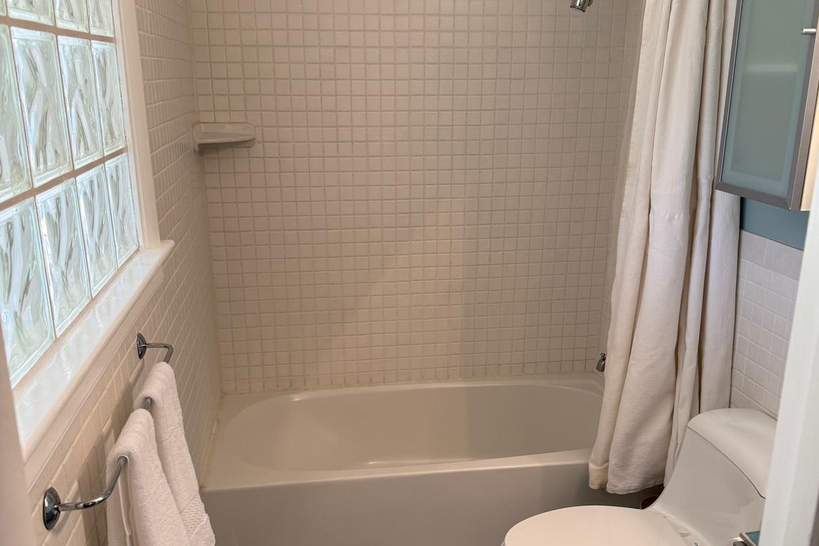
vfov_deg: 38.8
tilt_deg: -16.6
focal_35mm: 34
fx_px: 773
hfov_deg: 55.8
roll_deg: -0.5
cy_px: 320
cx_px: 415
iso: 125
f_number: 1.78
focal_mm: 6.76
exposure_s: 1/120
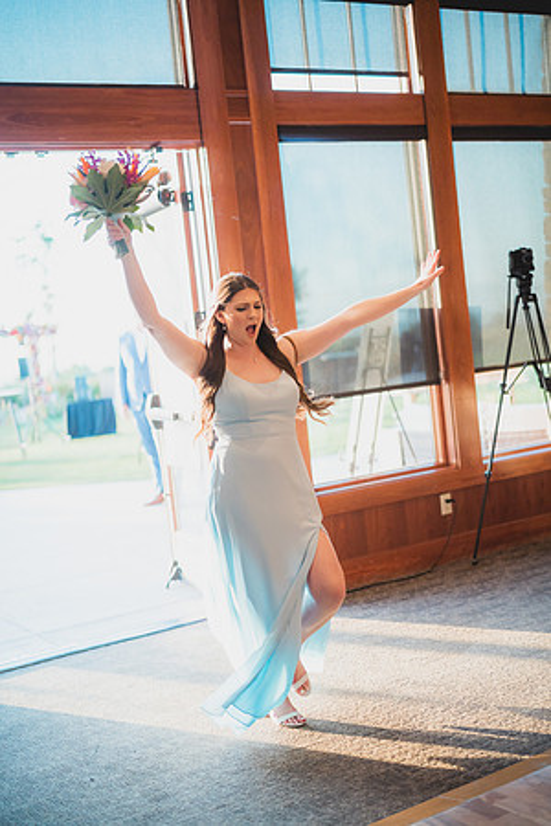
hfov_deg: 27.0
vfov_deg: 39.6
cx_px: 276
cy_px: 413
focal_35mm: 50
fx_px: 1148
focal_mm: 50
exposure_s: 1/2000
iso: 1250
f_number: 1.4
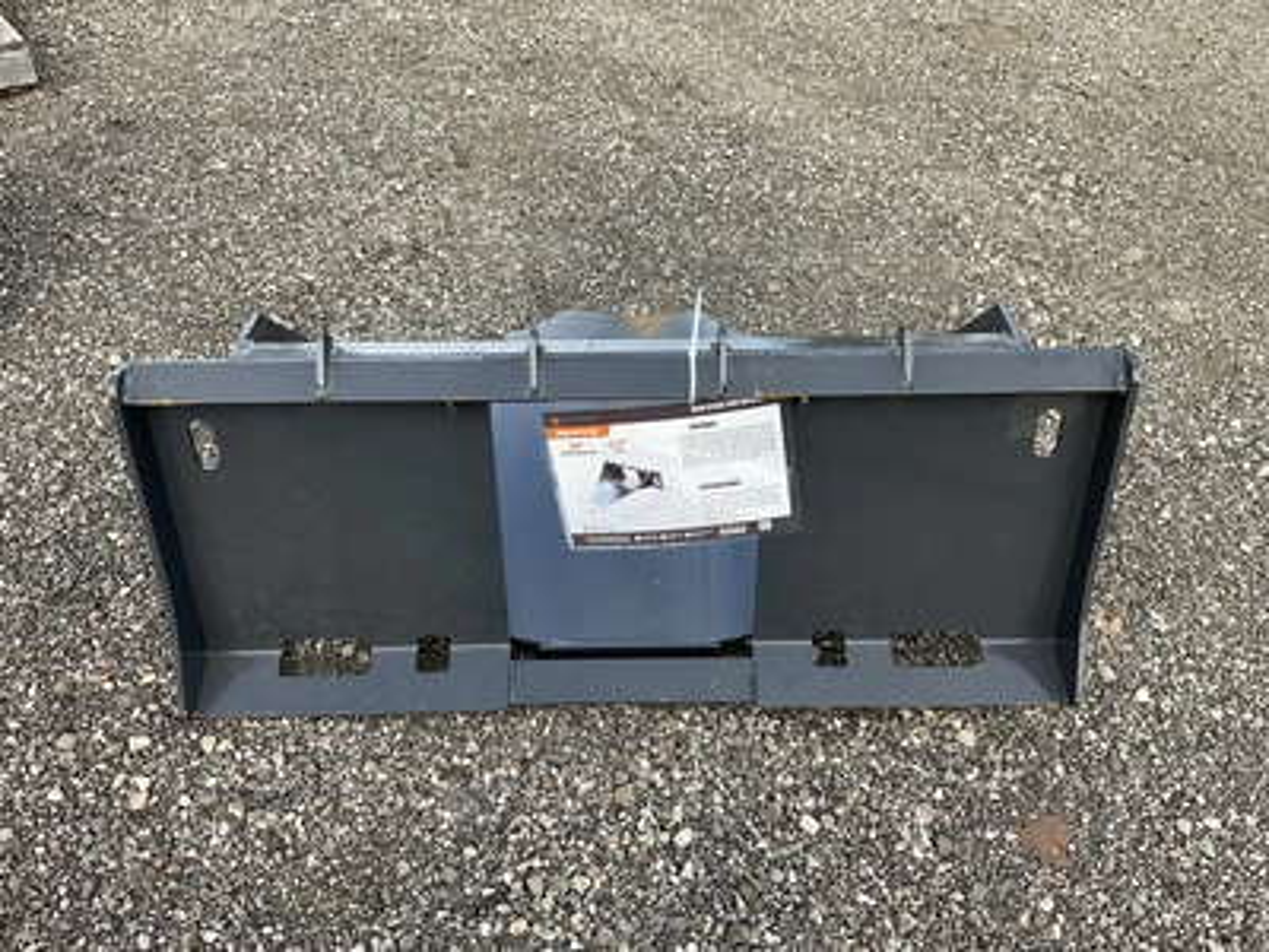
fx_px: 1063
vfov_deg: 48.2
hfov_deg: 61.7
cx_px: 634
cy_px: 476
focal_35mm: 29
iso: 25
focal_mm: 3
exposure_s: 1/251
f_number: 1.8
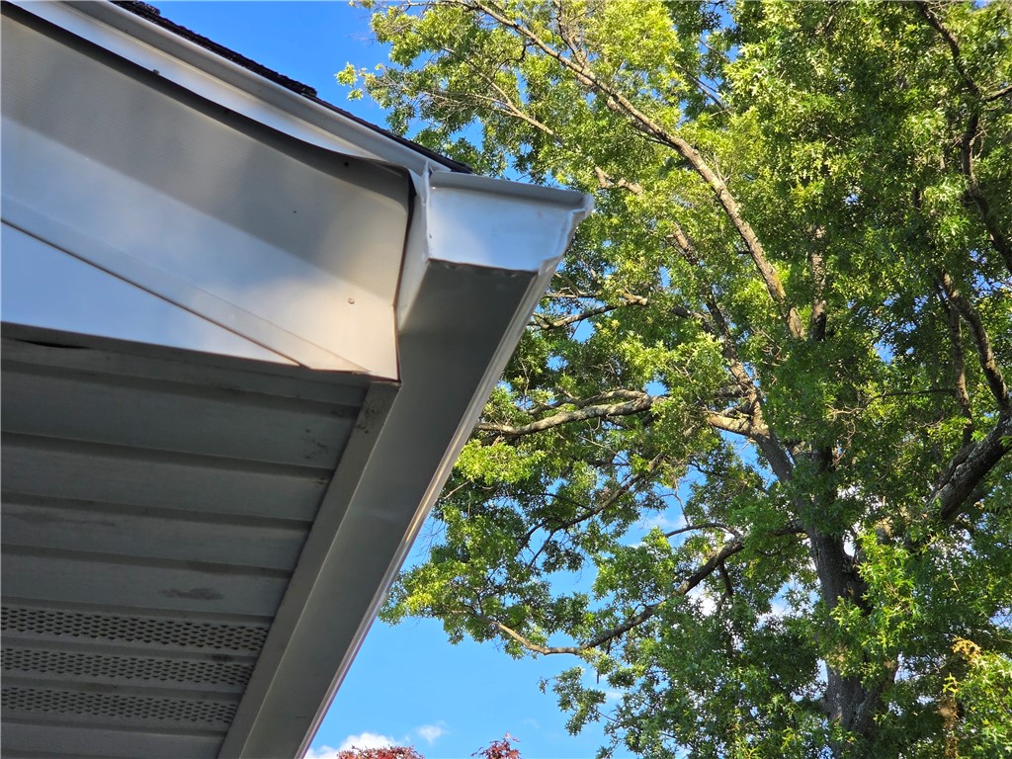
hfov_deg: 28.2
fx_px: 2017
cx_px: 506
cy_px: 380
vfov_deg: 21.3
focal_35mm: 69
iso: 25
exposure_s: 1/405
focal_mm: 7
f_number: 2.4
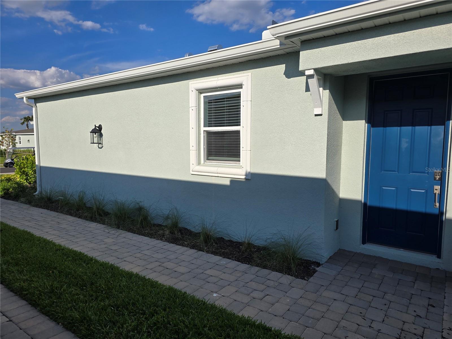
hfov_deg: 73.9
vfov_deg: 58.9
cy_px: 170
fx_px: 300
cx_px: 226
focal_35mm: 23
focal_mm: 6.3
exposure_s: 1/1108
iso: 12
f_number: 1.7
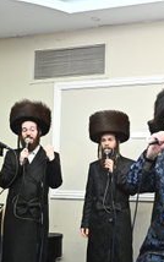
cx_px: 161
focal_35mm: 59
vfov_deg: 34.4
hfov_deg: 21.3
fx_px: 421
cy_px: 162
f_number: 5.6
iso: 2000
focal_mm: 31
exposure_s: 1/200
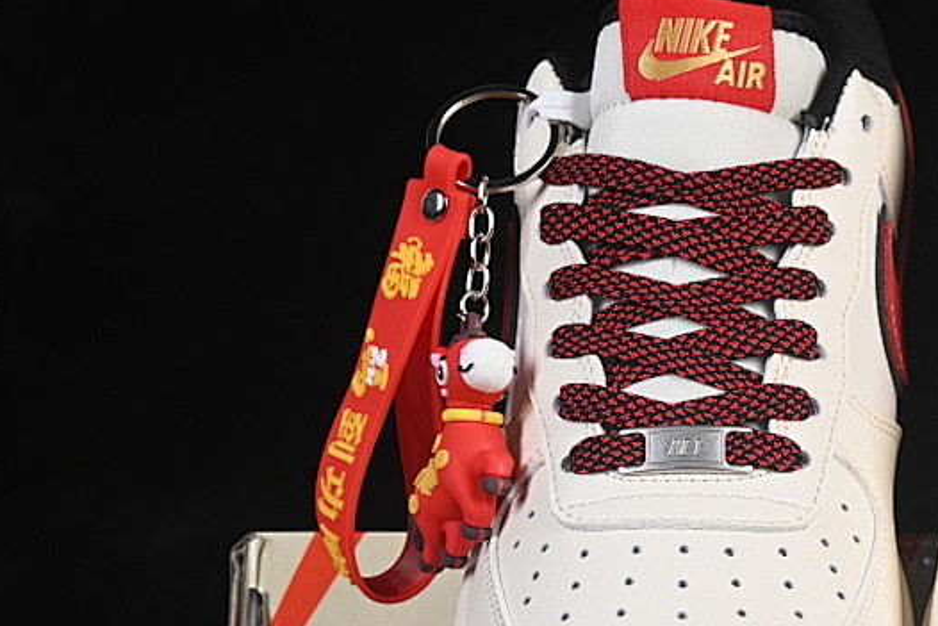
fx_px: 4013
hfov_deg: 13.2
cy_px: 556
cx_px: 938
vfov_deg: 8.9
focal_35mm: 154
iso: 160
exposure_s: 1/80
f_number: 8
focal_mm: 50
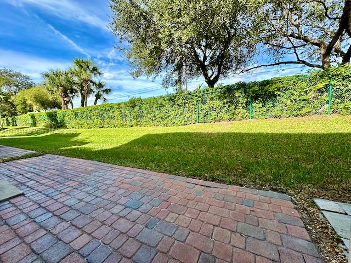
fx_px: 142
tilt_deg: -6.3
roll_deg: +3.4
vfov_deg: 85.7
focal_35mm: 14
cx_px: 176
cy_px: 132
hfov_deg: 102.1
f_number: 2.2
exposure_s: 1/836
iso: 40
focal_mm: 2.22
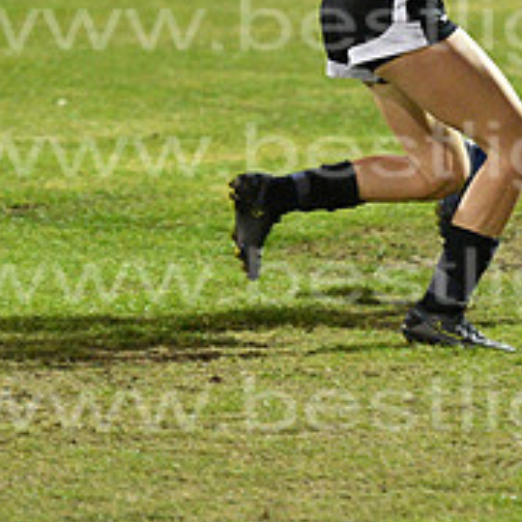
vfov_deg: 3.3
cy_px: -33
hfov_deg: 3.3
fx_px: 9128
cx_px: 624
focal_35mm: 535
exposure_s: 1/800
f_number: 2.8
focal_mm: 130
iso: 9000
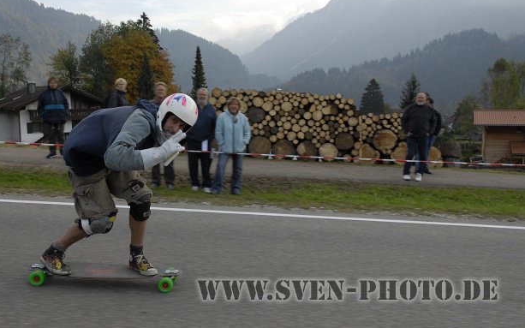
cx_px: 261
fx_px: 508
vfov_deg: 35.8
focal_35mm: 36
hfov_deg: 54.6
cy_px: 152
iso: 400
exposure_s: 1/350
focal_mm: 23
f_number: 7.1
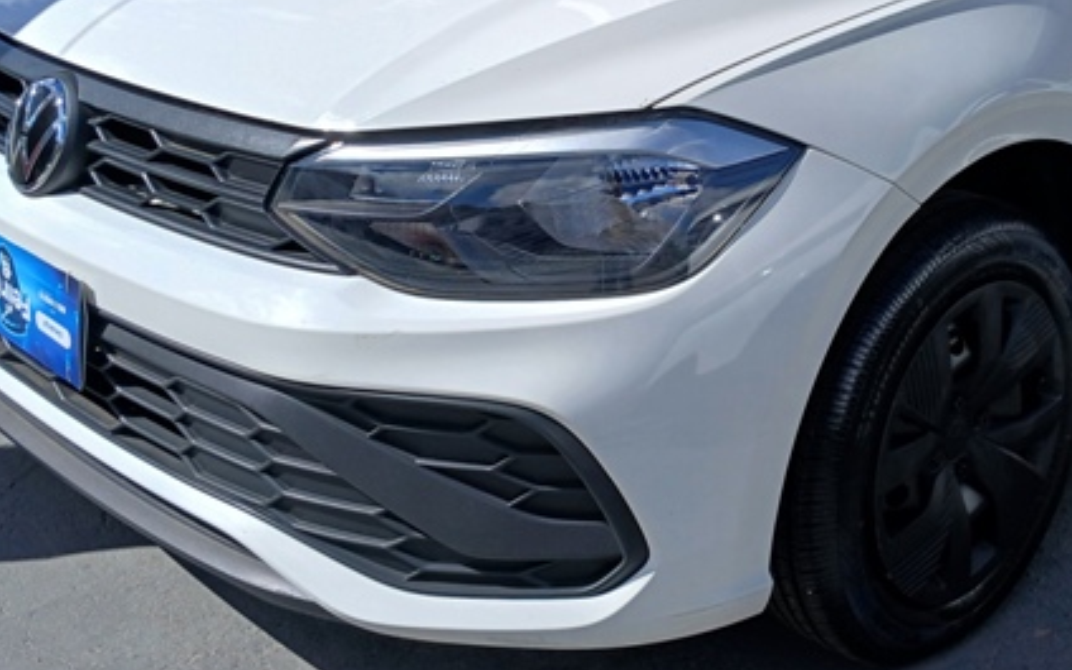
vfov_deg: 24.6
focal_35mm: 52
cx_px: 703
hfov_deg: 38.5
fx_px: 1519
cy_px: 162
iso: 20
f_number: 1.8
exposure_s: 1/984
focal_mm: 3.98
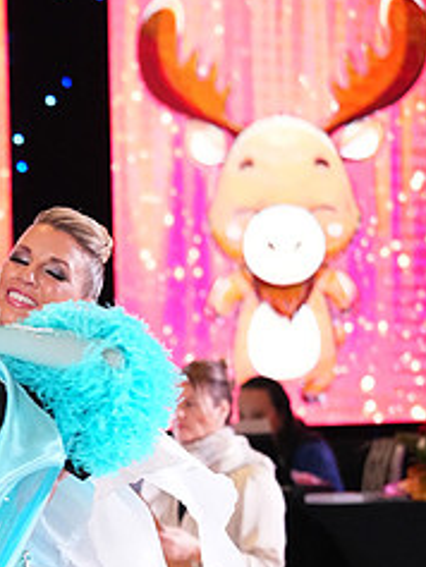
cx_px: 37
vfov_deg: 6.0
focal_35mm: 329
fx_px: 5394
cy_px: 679
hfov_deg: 4.5
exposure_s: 1/400
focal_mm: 140
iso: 8000
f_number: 4.5
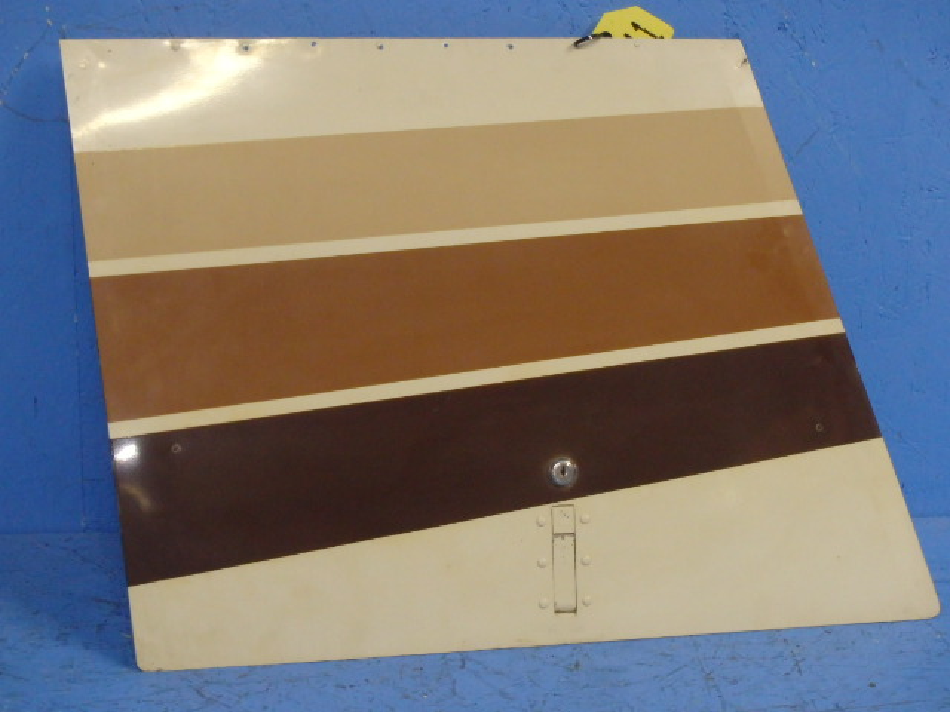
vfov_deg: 21.6
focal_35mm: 68
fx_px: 1866
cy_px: 356
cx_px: 475
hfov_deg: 28.6
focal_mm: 12.3
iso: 800
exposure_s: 1/15
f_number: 5.5
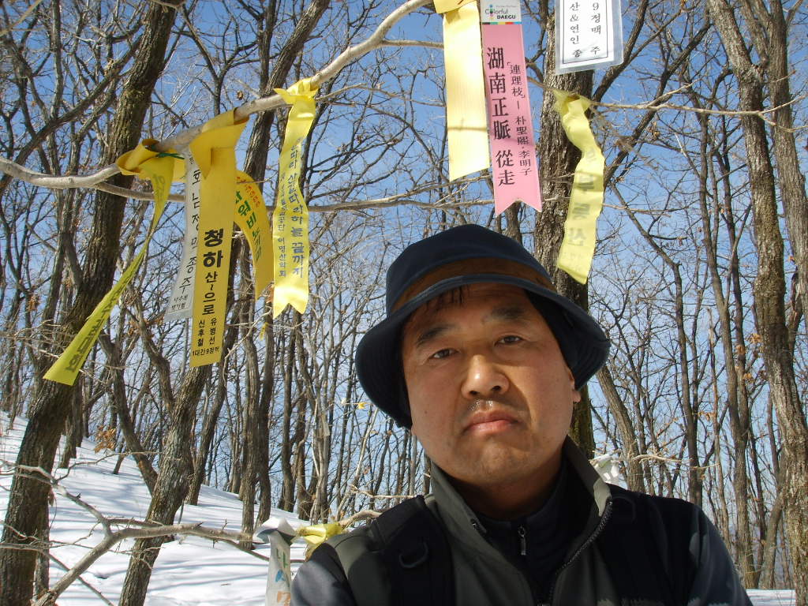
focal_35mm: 39
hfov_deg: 47.9
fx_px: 910
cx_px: 404
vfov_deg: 36.8
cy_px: 303
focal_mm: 6.6
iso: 50
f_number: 6.3
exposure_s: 1/250
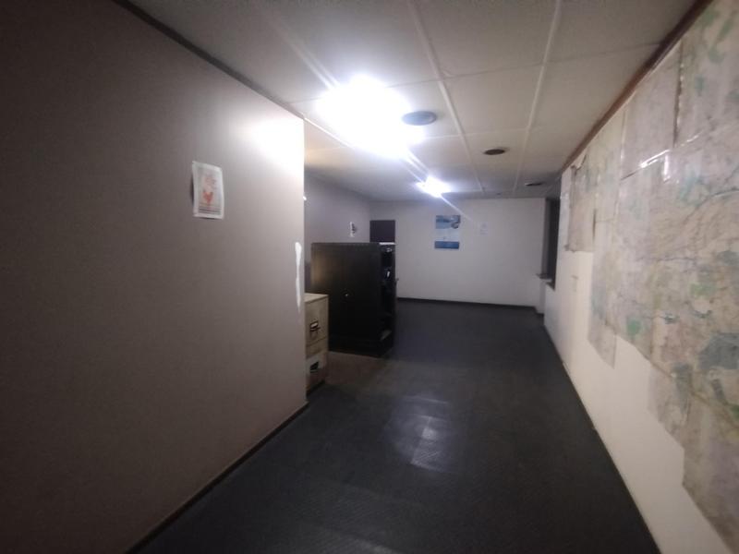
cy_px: 277
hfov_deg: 98.2
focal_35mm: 15
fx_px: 320
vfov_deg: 81.7
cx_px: 370
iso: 500
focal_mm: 1.65
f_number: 2.2
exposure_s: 1/20
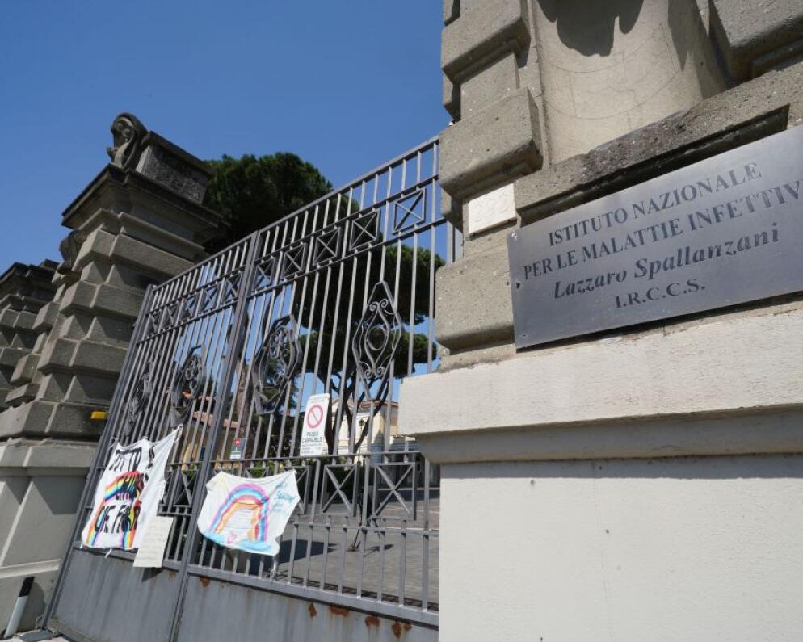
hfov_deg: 89.1
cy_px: 322
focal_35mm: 17
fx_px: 404
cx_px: 459
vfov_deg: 77.0
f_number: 16
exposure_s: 1/250
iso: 400
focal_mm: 15
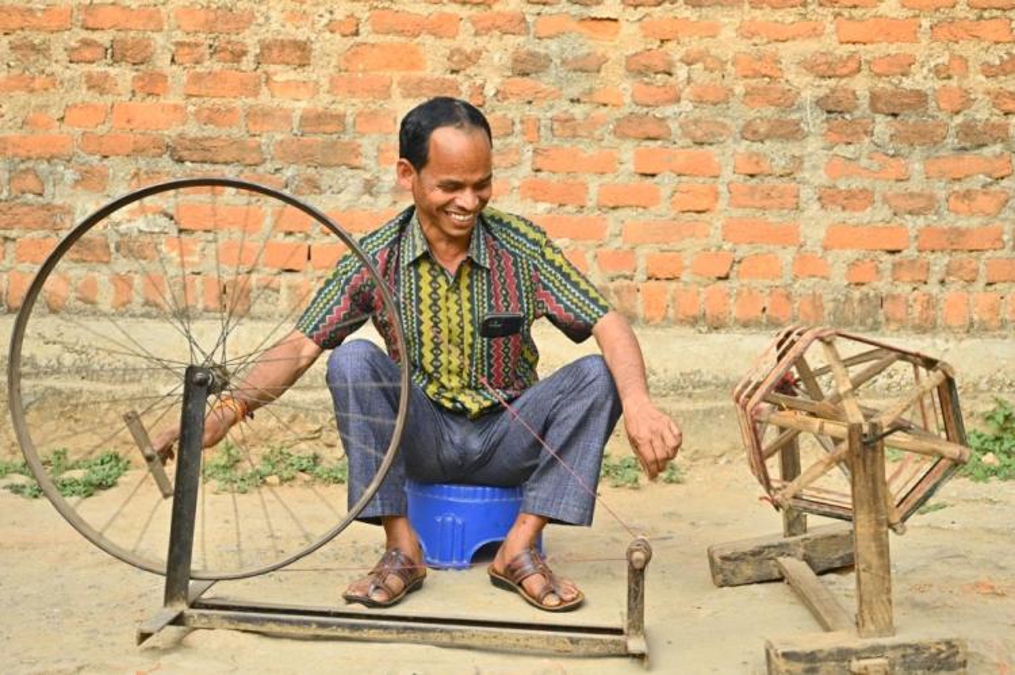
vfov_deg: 27.0
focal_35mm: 50
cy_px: 338
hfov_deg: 39.6
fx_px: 1409
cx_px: 508
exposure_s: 1/200
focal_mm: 50
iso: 200
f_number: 5
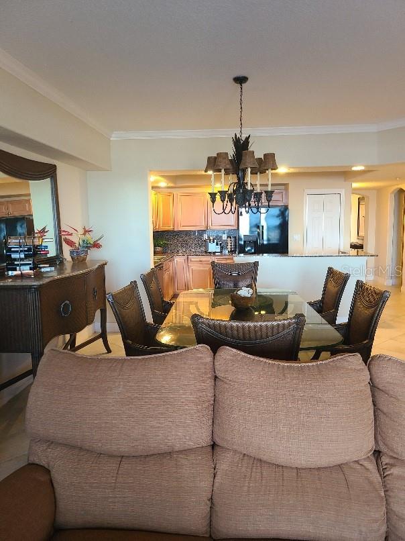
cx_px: 202
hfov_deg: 53.0
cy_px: 270
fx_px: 406
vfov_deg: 67.3
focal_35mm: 26
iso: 64
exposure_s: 1/15
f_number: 1.8
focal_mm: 5.4
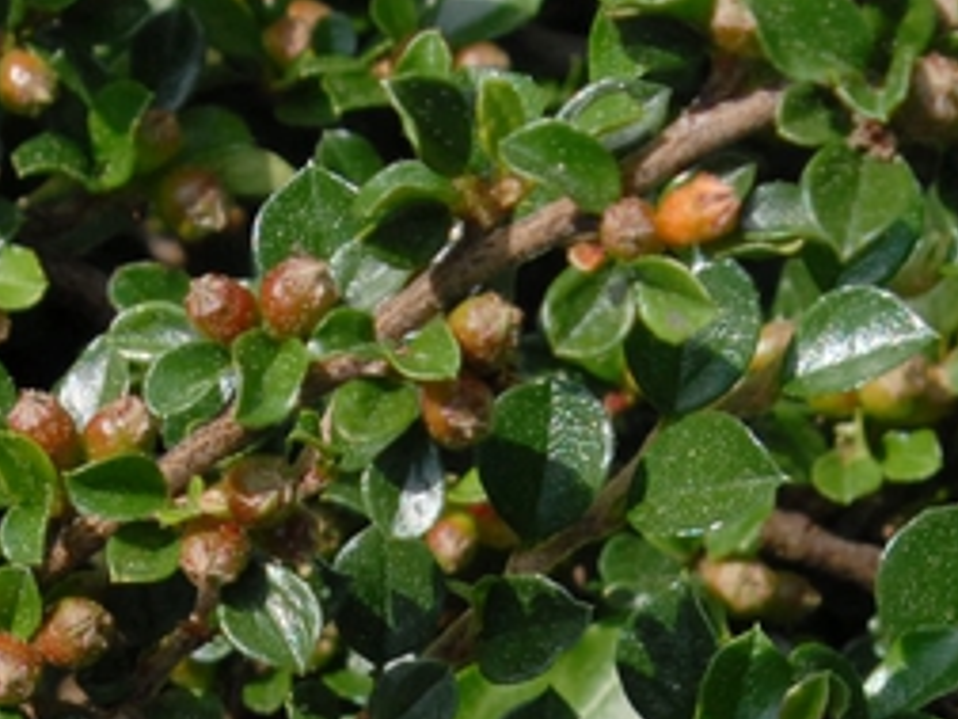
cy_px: 1132
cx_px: 369
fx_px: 7472
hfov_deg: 7.3
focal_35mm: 270
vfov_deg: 5.4
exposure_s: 1/320
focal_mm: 46
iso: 400
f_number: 9
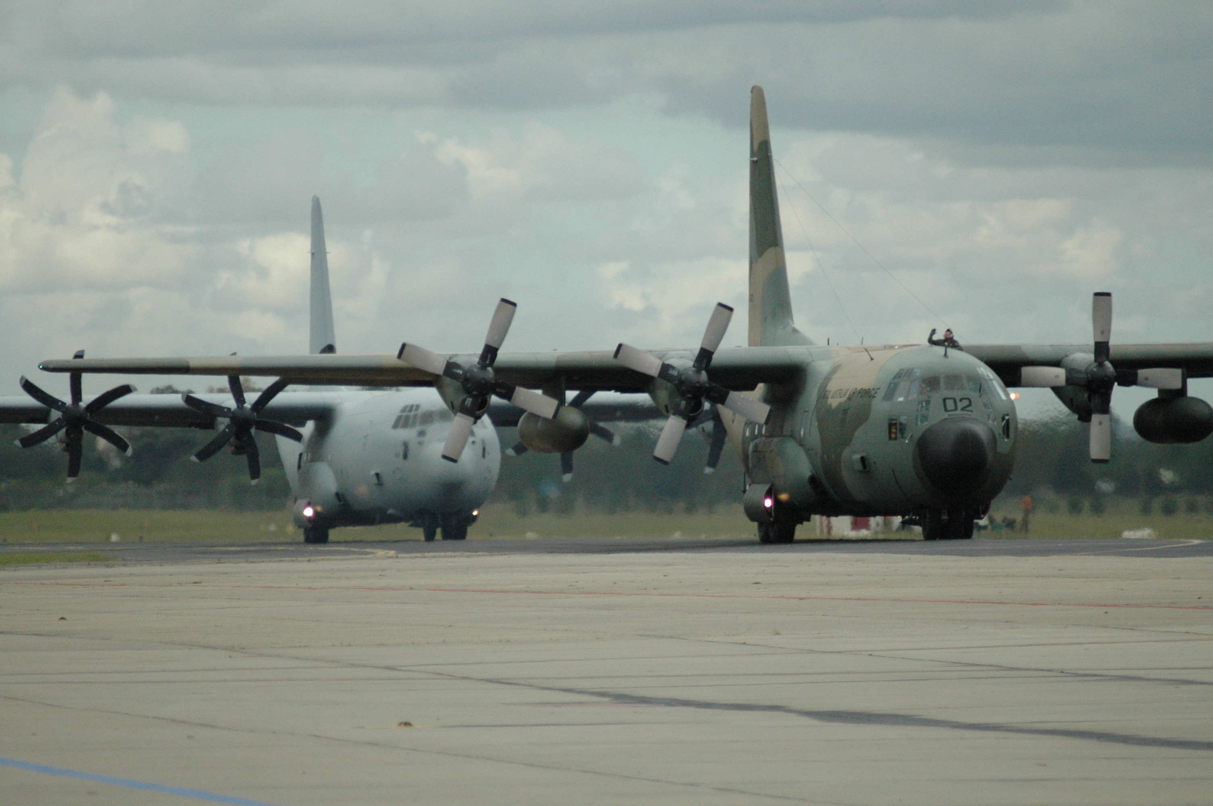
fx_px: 10604
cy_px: 403
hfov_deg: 6.5
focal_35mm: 315
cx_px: 606
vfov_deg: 4.4
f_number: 6.3
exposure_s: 1/2500
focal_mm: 210
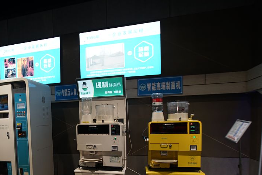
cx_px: 81
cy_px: 133
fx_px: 196
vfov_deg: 46.1
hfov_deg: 65.1
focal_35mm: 27
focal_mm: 16
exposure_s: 1/60
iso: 125
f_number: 2.8
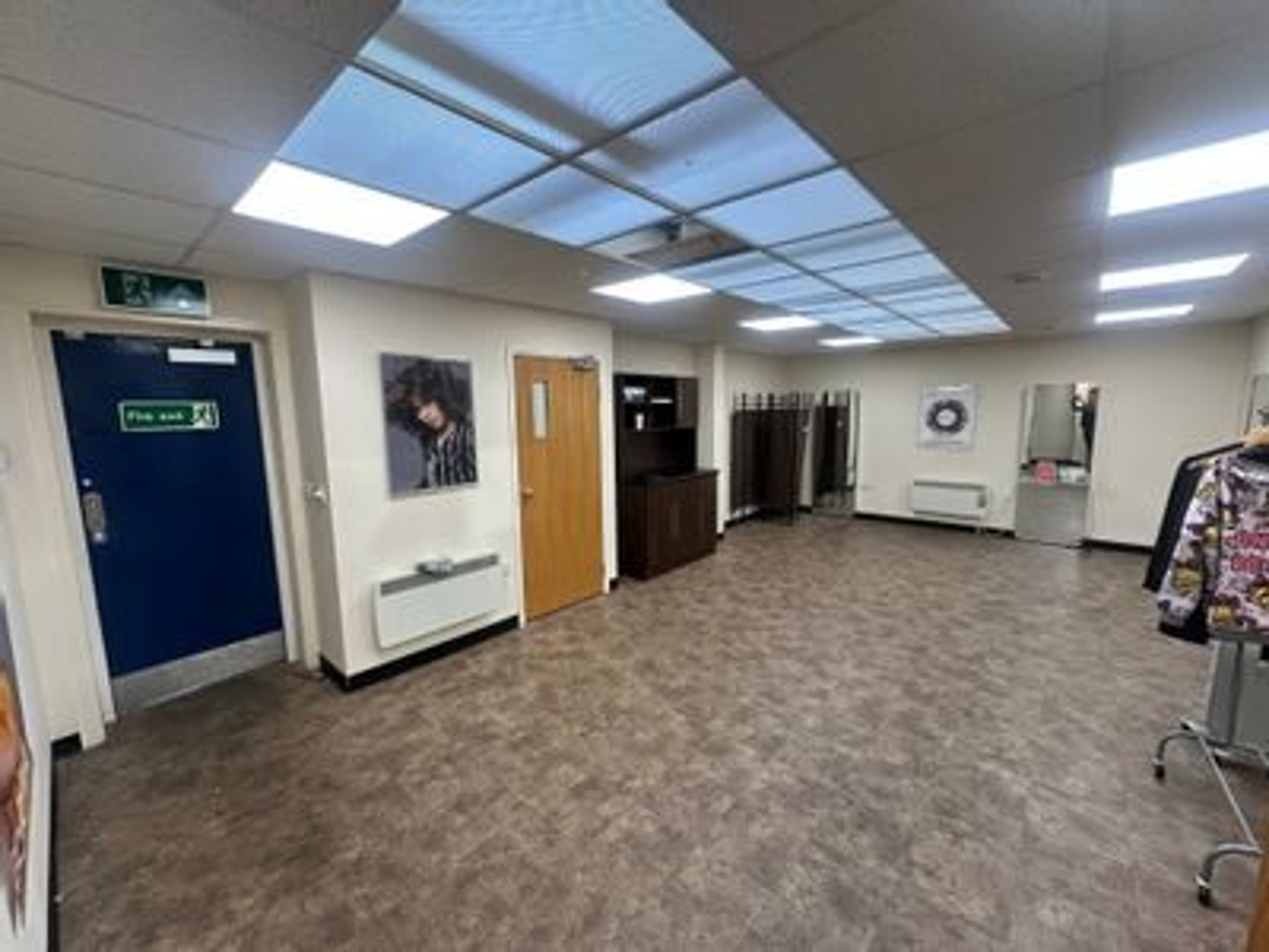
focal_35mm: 14
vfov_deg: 85.7
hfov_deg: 102.1
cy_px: 476
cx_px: 634
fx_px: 513
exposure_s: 1/100
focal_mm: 2.22
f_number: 2.2
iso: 160
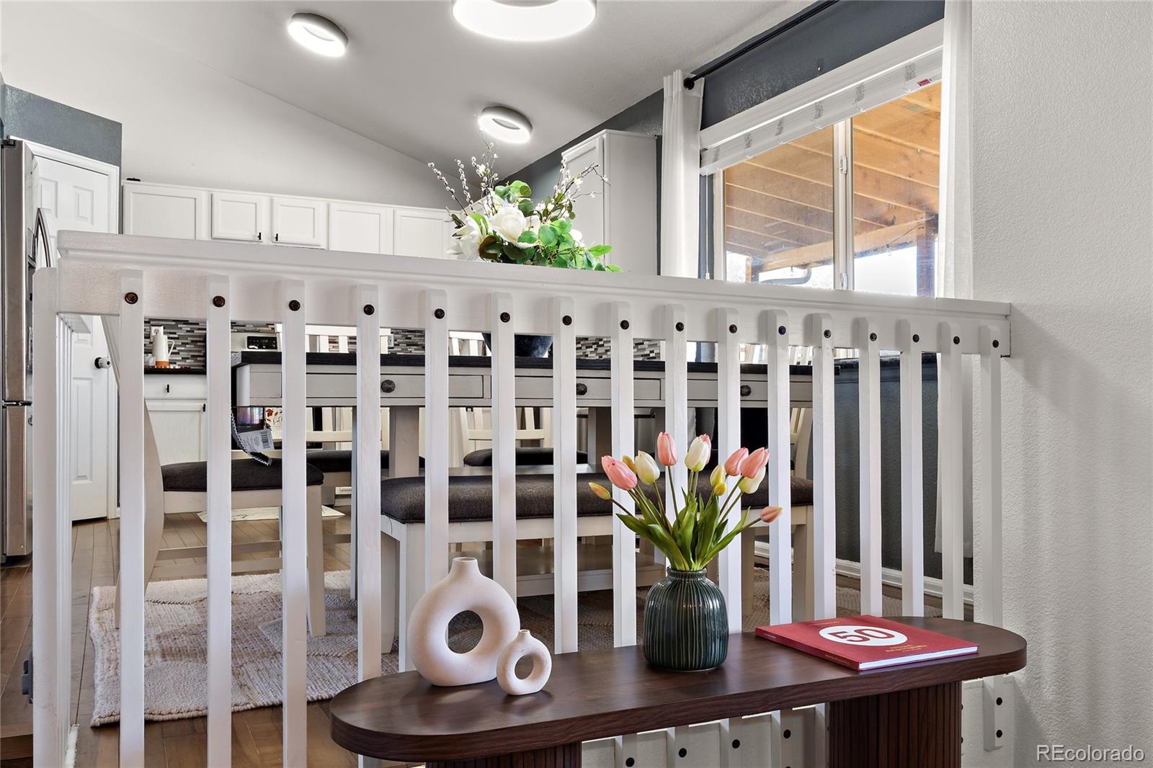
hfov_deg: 61.9
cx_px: 576
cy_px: 384
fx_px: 961
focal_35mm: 30
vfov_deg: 43.6
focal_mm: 20
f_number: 16
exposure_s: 5
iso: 100
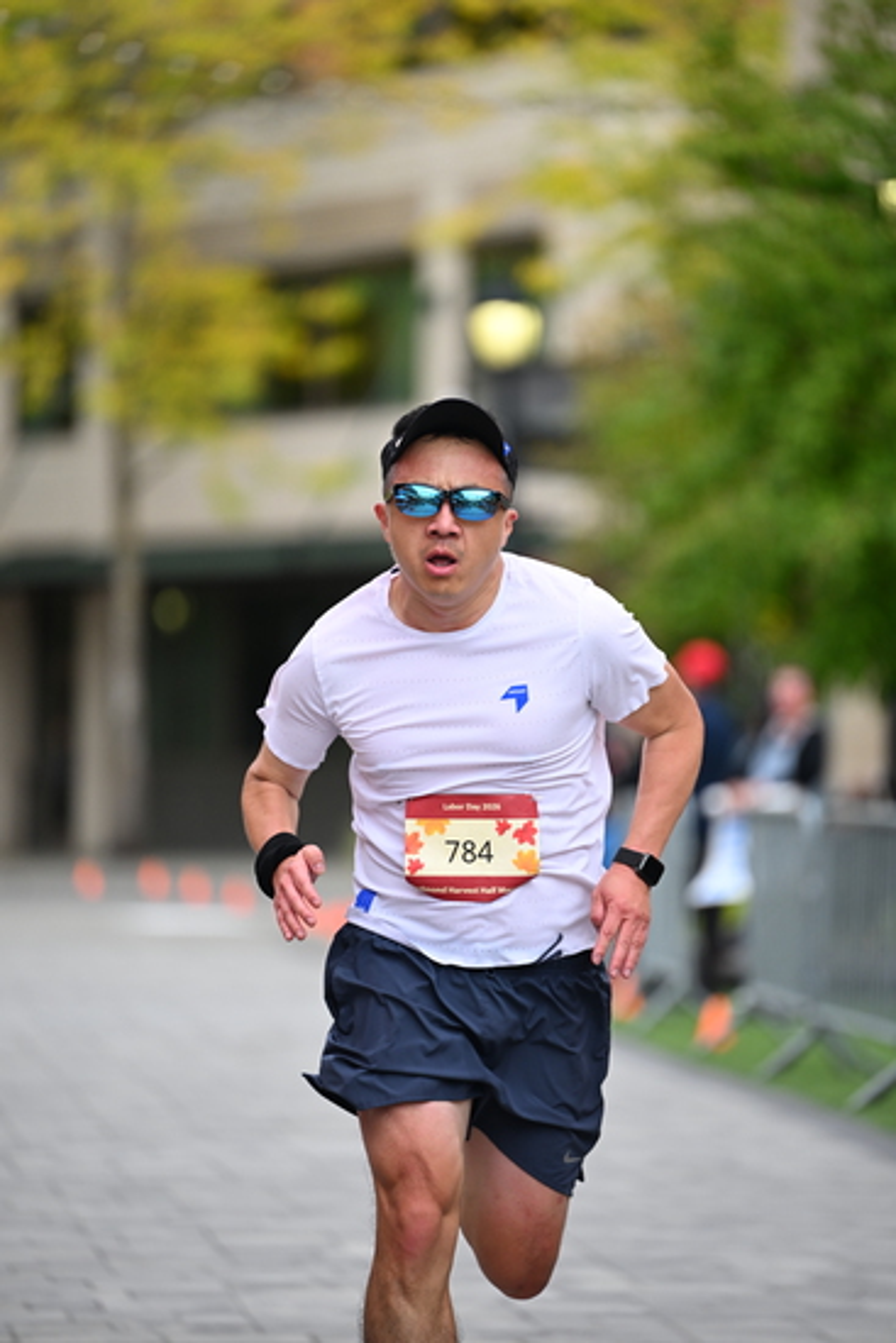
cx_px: 448
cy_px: 672
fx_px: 7461
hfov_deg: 6.9
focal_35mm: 200
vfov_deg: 10.3
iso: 640
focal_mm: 200
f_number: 2.8
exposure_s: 1/2000
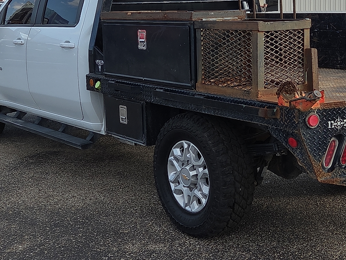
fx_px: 620
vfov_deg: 23.5
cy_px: 77
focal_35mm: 62
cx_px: 224
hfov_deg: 31.0
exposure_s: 1/3333
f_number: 1.8
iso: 76
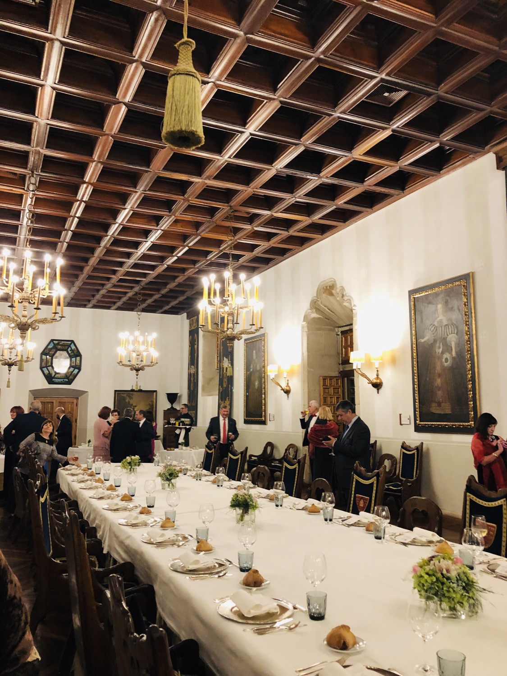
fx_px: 547
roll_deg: -0.5
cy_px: 338
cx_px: 254
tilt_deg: +8.1
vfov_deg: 63.4
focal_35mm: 28
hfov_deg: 49.7
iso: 80
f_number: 1.8
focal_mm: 3.99
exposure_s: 1/17
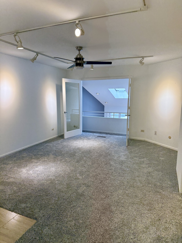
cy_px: 122
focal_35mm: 24
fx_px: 168
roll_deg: -0.4
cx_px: 91
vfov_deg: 71.6
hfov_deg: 56.8
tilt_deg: -8.4
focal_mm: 6.76
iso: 160
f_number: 1.78
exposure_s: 1/176
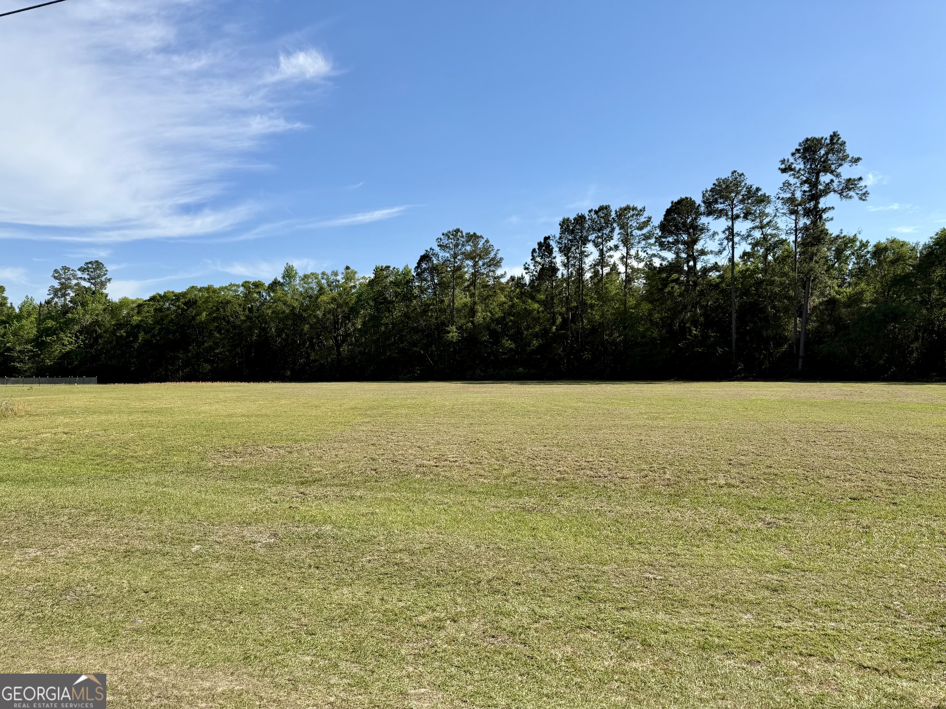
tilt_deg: +0.7
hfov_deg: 71.6
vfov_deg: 56.8
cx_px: 473
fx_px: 656
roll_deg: +0.8
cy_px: 354
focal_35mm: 24
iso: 80
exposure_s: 1/5319
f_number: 1.78
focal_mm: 6.76
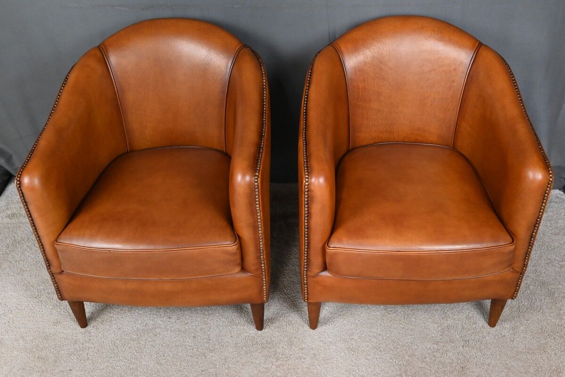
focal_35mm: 39
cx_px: 282
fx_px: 612
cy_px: 188
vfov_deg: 34.2
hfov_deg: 49.5
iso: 5000
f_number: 5.3
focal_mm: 39
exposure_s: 1/100
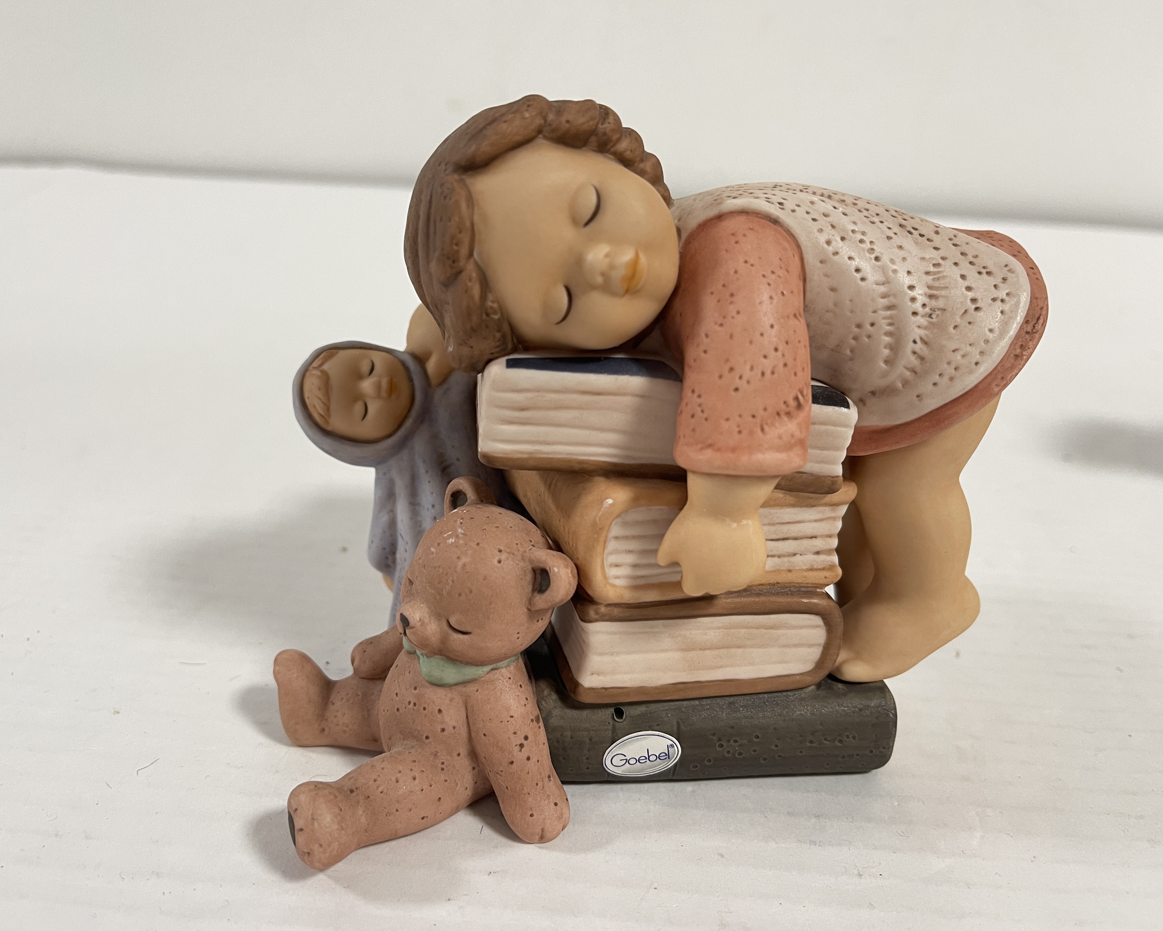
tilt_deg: -22.3
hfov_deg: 64.0
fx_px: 929
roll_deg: -3.7
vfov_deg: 53.2
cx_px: 530
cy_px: 471
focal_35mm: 27
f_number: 1.6
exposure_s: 1/50
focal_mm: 5.1
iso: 125
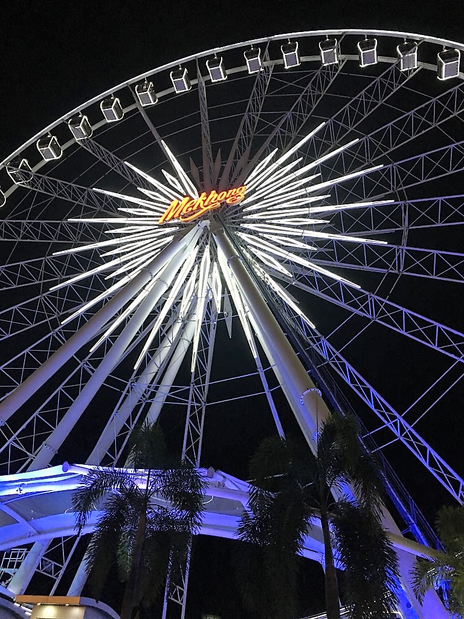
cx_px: 232
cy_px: 310
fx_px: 518
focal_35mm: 29
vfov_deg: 61.7
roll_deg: -4.5
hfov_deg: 48.2
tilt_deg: +37.7
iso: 200
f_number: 2.2
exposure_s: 1/33
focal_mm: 4.15
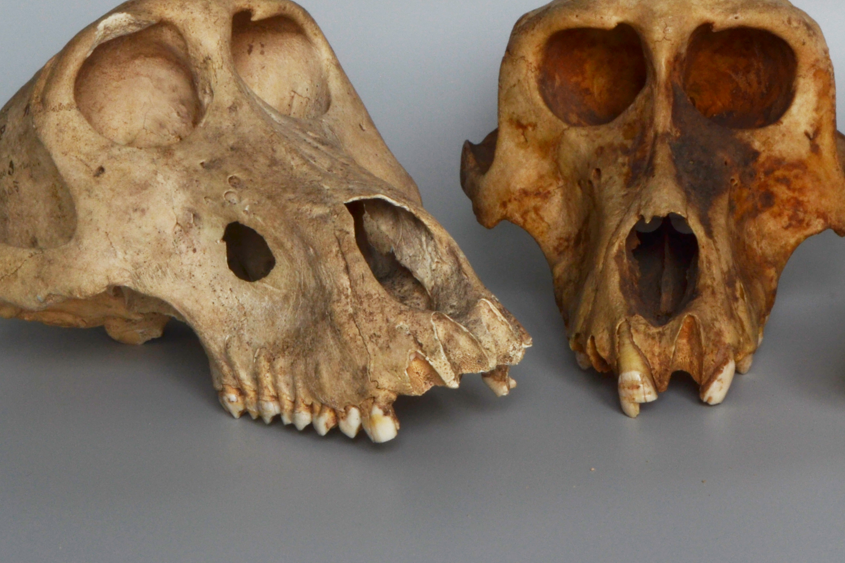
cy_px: 246
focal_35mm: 94
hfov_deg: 21.5
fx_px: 2204
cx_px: 635
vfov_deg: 14.6
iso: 100
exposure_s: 4
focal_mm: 35
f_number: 25
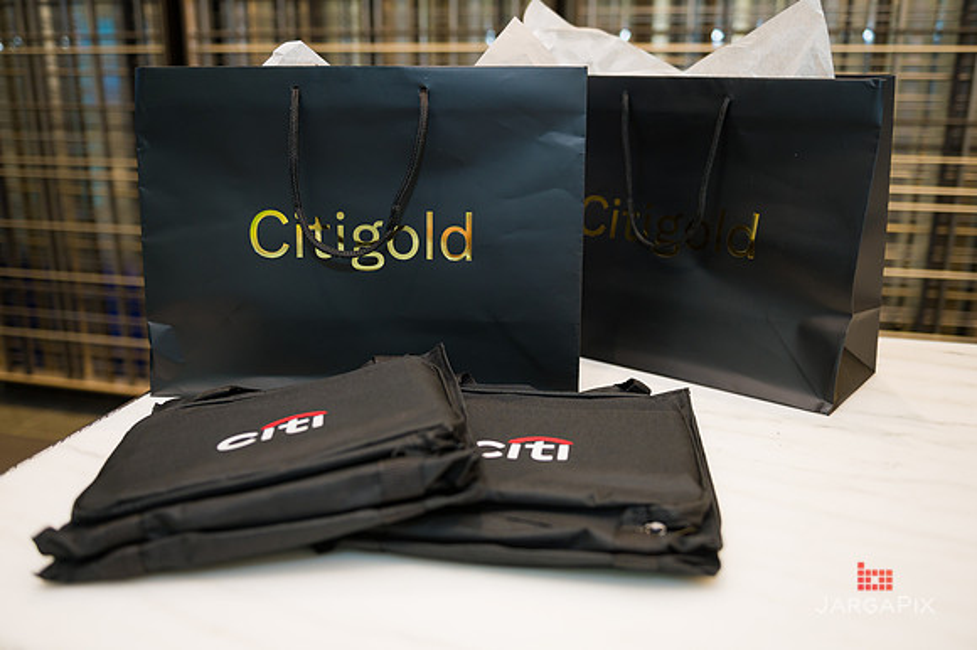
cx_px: 488
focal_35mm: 32
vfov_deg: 41.1
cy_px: 325
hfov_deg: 58.7
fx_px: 868
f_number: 3.2
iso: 400
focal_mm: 32
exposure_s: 1/200
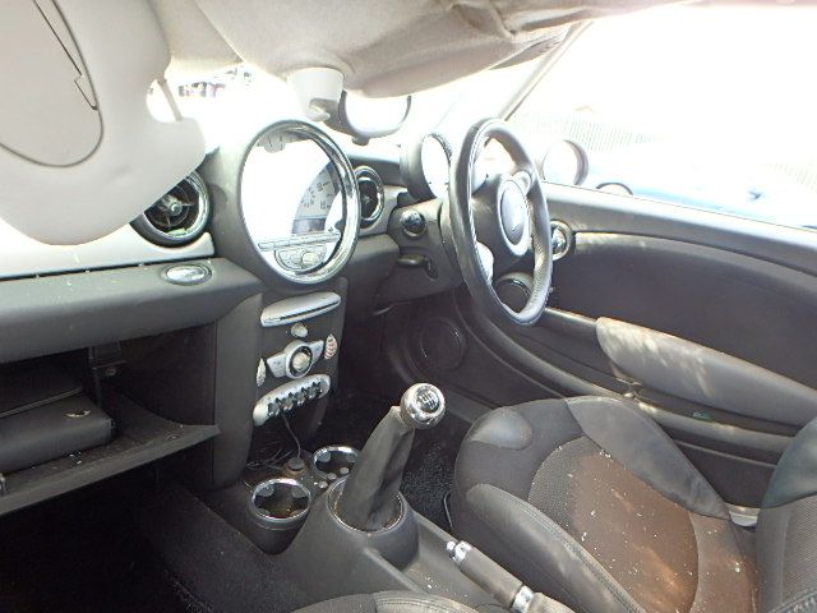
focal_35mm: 21
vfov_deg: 63.4
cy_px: 306
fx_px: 496
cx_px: 408
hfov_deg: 79.0
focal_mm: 3.7
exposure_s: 1/50
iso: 200
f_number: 3.5
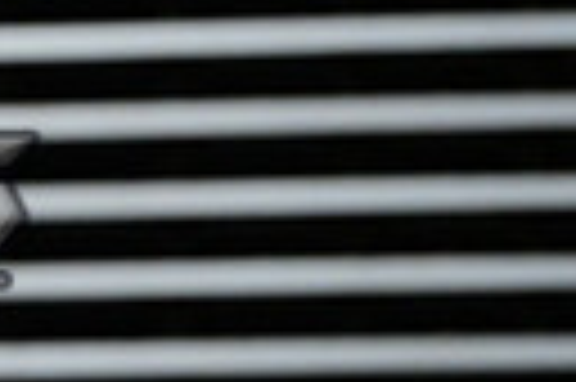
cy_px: 148
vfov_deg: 2.2
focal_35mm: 611
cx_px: -693
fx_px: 9764
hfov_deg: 3.3
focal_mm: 135
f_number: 3.2
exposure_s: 1/1000
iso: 6400
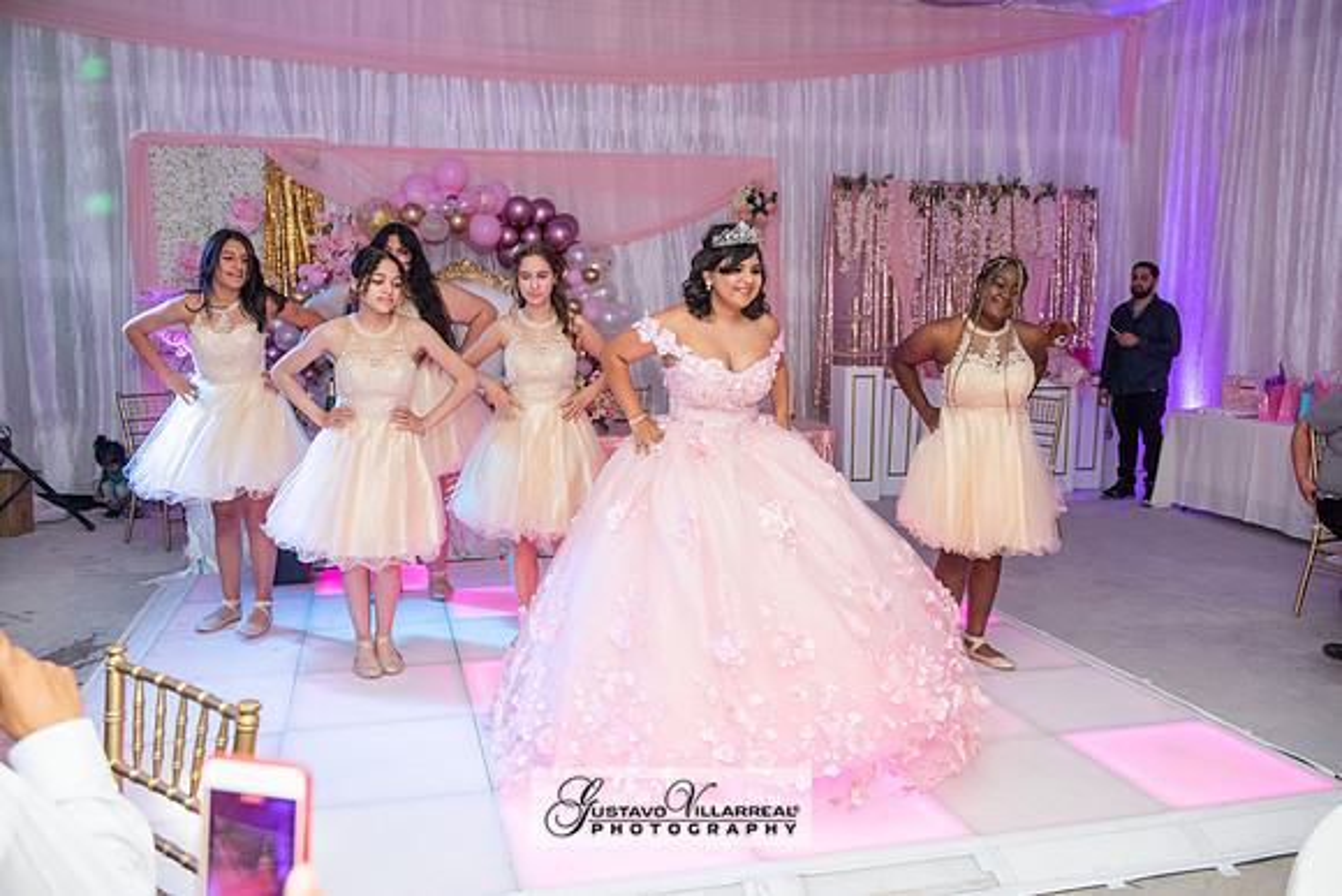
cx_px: 671
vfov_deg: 42.3
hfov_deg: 60.3
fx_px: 1156
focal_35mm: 31
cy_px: 448
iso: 1250
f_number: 4
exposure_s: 1/160
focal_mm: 31
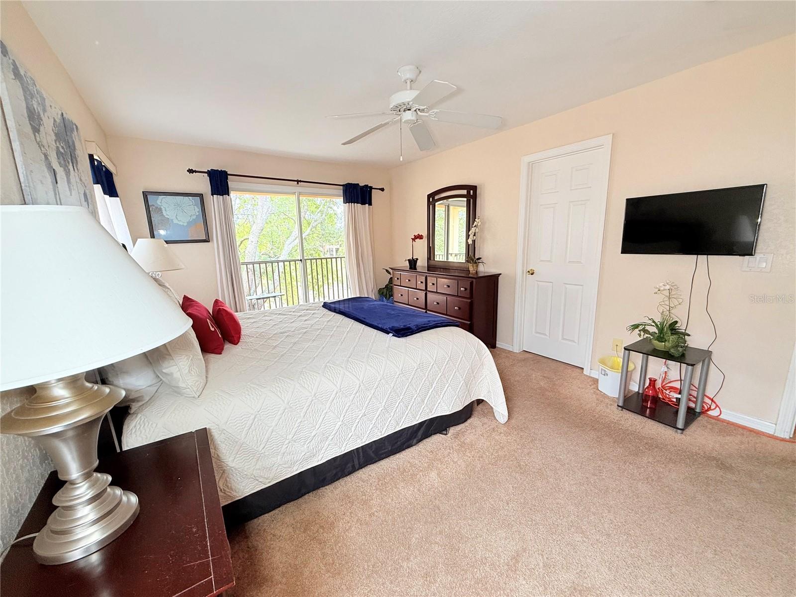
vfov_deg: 85.7
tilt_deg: -11.0
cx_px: 398
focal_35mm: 14
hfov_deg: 102.1
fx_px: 322
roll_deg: +1.3
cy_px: 298
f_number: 2.2
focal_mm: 2.22
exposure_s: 1/103
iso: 125
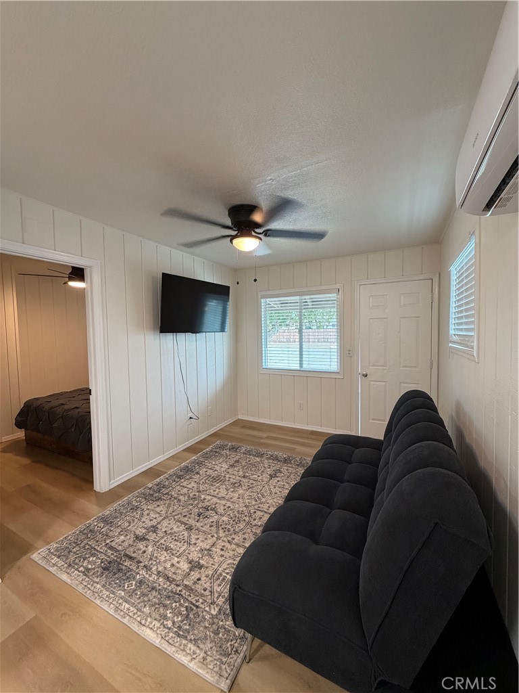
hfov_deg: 85.7
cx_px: 260
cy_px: 346
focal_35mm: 14
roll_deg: +0.3
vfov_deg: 102.1
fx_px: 280
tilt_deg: -3.3
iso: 250
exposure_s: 1/60
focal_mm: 2.22
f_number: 2.2
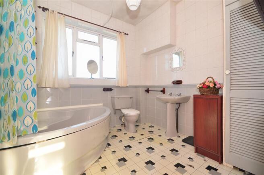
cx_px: 132
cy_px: 88
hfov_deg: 100.5
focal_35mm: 15
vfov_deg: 77.0
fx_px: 110
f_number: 8
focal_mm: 10
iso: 640
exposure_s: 1/80
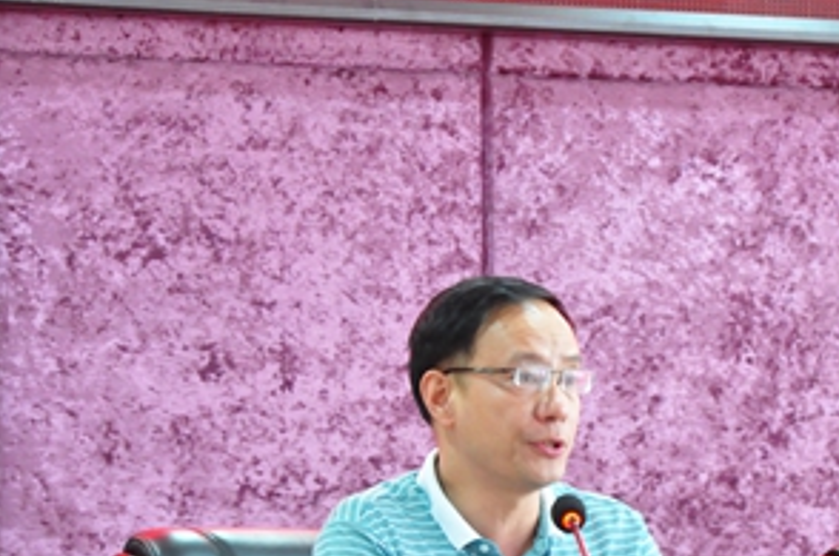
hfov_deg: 7.7
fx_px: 6232
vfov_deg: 5.1
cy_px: 425
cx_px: 511
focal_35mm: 268
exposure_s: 1/8
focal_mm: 105
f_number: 5.6
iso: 3200
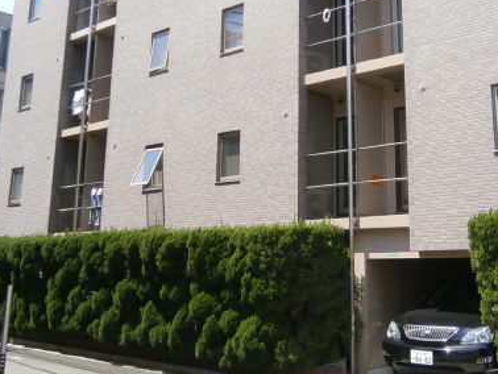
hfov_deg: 42.4
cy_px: 111
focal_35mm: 44
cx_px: 331
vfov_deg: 32.5
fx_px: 633
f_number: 2.8
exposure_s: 1/640
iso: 80
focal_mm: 4.7
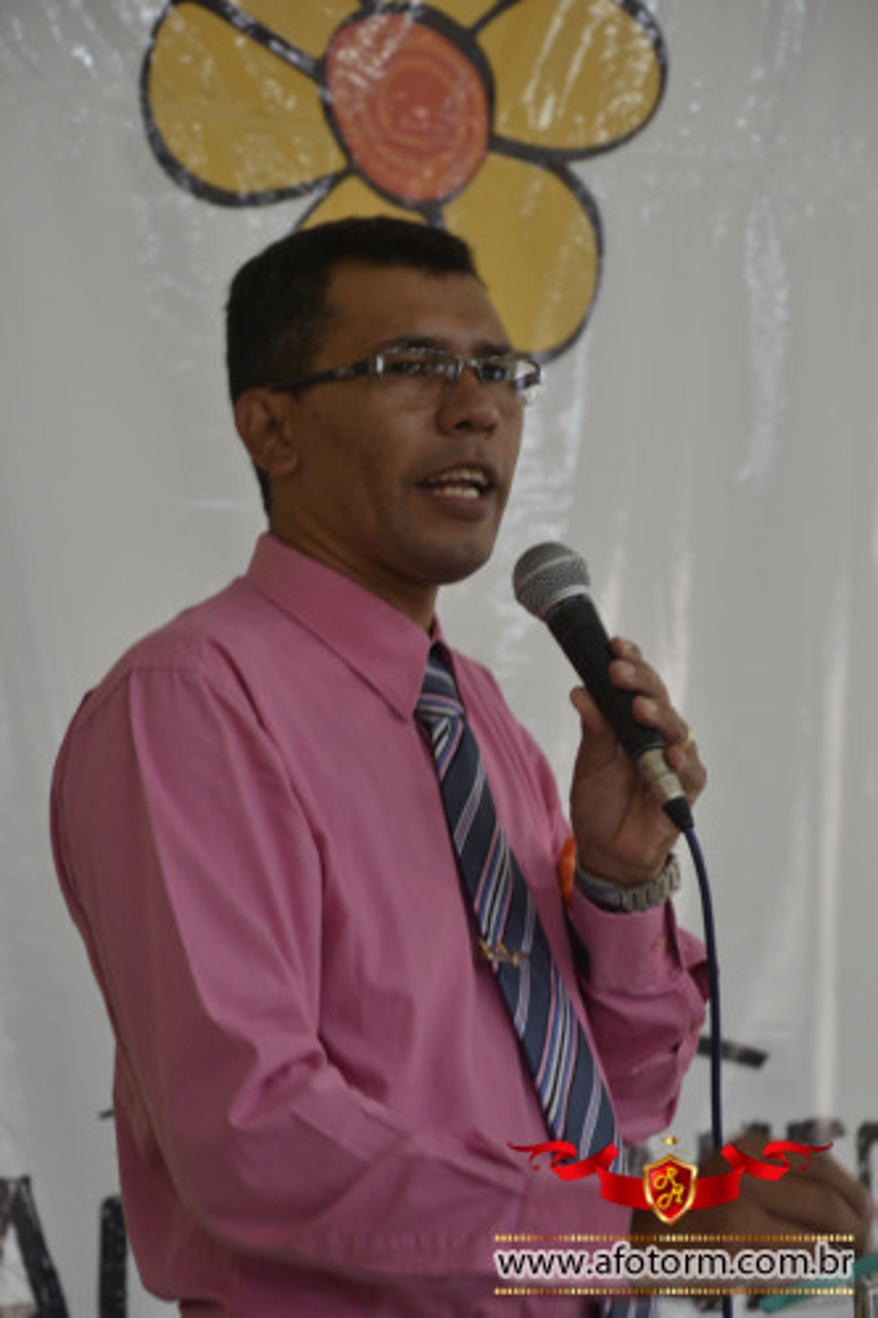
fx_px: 4942
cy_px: 659
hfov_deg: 10.2
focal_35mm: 135
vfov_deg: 15.2
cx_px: 439
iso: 800
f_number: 5.6
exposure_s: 1/30
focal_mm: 90
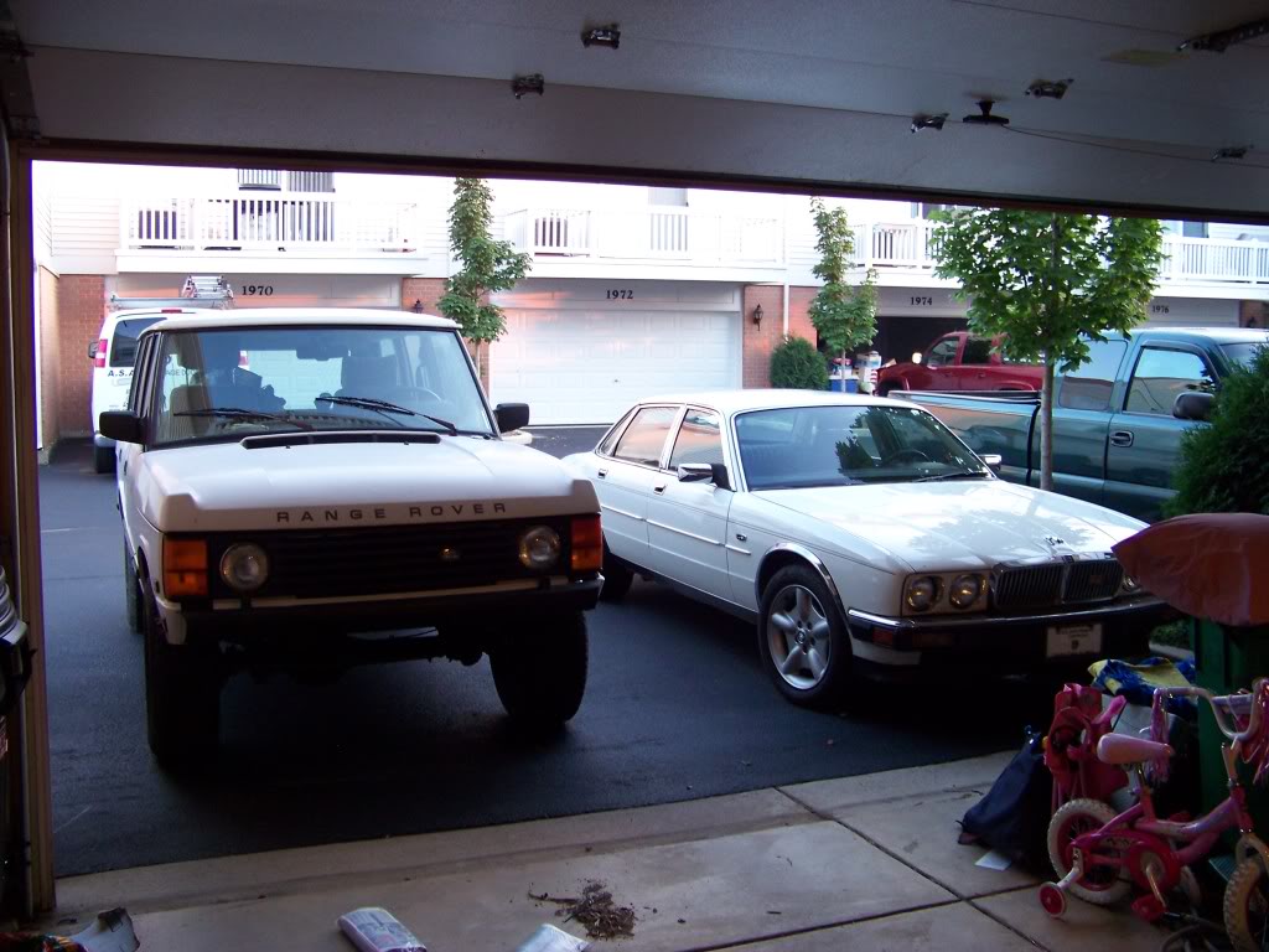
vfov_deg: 39.7
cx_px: 634
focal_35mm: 36
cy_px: 476
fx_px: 1320
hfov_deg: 51.4
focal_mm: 5.85
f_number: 2.8
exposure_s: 1/30
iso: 160
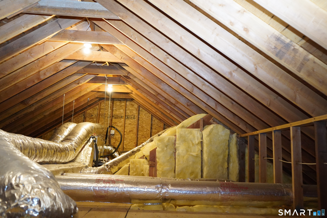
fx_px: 263
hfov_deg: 63.7
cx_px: 164
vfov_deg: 45.0
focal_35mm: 29
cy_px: 109
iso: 10000
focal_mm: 29
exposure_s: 1/160
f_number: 3.5
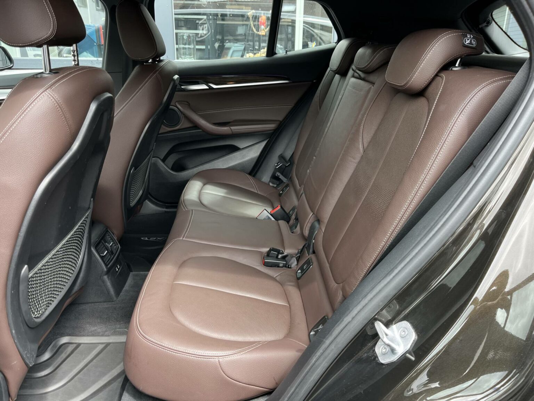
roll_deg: -1.4
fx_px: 401
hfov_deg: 67.3
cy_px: 200
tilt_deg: -21.3
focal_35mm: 26
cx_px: 267
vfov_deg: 53.1
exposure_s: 1/121
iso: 64
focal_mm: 5.1
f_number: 1.6
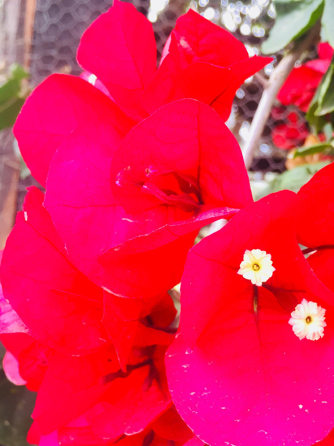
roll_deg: -4.1
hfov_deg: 34.7
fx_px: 527
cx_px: 231
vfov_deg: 45.8
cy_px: 213
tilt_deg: +3.8
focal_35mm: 41
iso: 40
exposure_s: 1/120
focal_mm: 4.15
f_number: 2.2
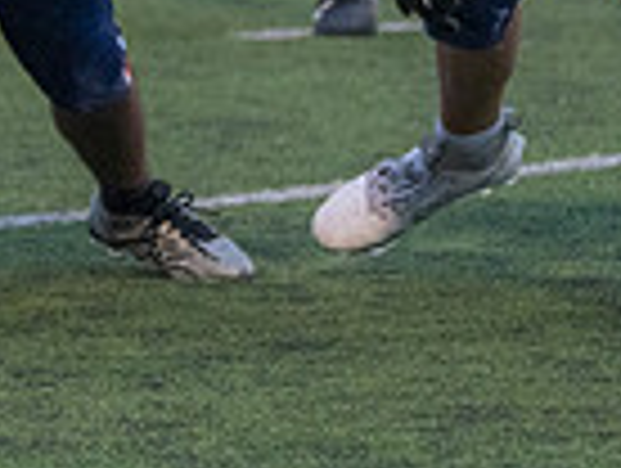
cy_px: -385
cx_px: -621
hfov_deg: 2.5
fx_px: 14215
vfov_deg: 1.9
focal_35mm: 791
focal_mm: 196
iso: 5000
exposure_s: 1/1000
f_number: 5.6
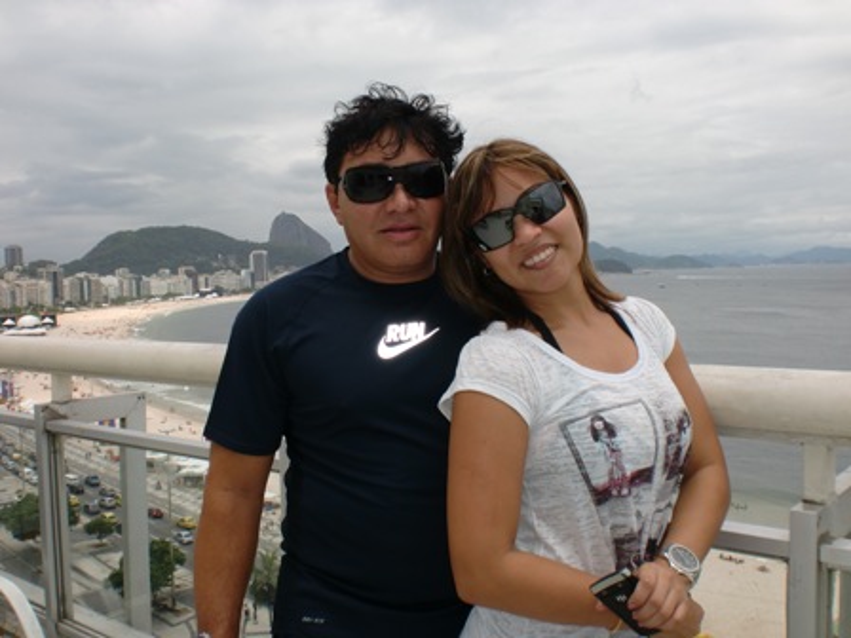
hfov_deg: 52.6
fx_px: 860
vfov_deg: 40.7
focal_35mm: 35
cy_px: 319
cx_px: 426
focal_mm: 6.3
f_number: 5.6
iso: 64
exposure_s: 1/500
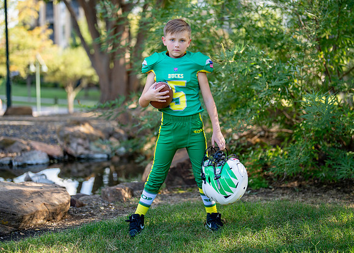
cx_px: 186
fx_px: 639
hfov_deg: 31.0
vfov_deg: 22.4
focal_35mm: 64
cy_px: 119
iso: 100
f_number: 1.2
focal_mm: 50
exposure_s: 1/800
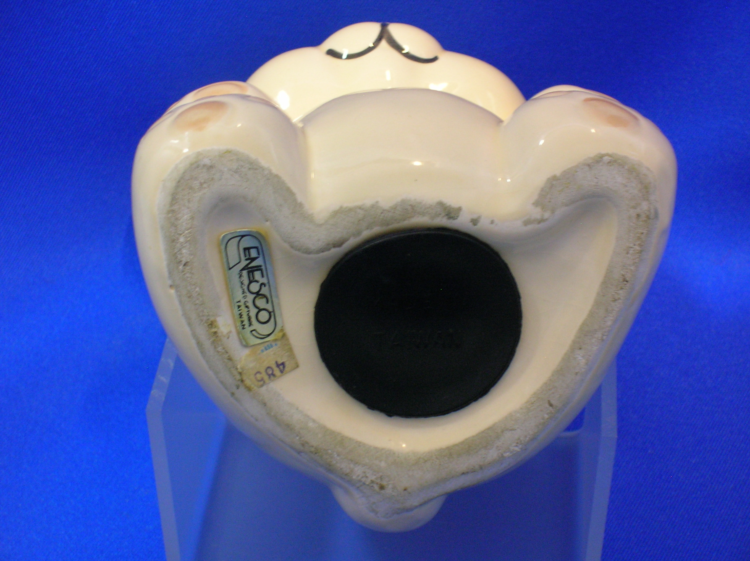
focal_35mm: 90
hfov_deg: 21.8
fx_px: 1948
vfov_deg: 16.4
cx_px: 375
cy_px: 280
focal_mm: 15
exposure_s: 1/3.8
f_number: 4.5
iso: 106
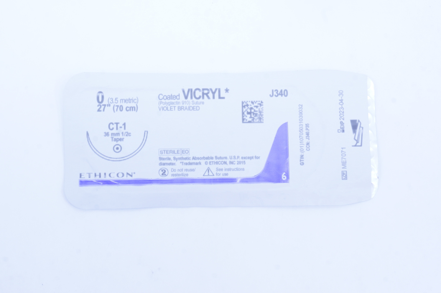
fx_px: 844
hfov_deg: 29.3
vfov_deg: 19.7
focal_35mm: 69
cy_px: 146
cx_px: 220
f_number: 13
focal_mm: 46
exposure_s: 1/10
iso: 400
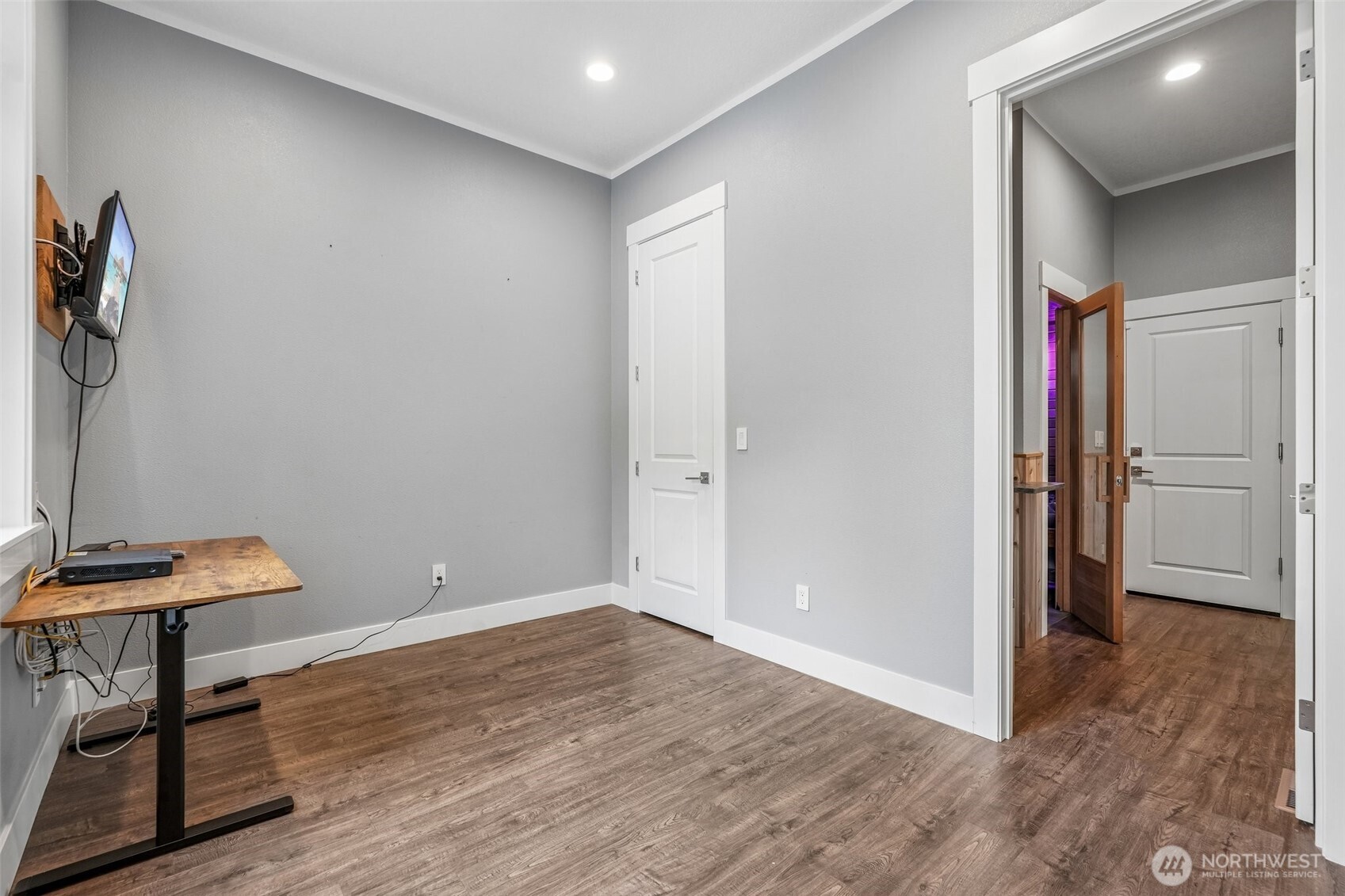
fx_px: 598
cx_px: 672
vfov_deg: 73.7
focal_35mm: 16
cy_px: 448
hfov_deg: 96.7
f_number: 8
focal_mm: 16
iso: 400
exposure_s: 1/15
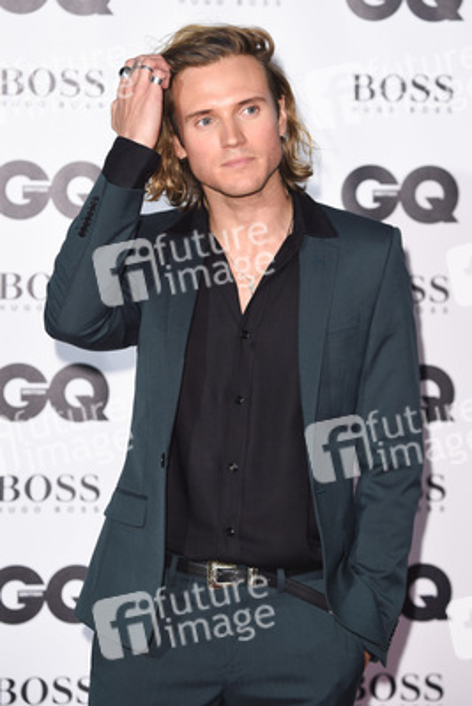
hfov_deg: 8.9
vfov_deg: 13.2
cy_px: 353
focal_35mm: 155
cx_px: 236
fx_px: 3045
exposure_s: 1/250
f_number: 5.6
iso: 800
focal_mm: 155
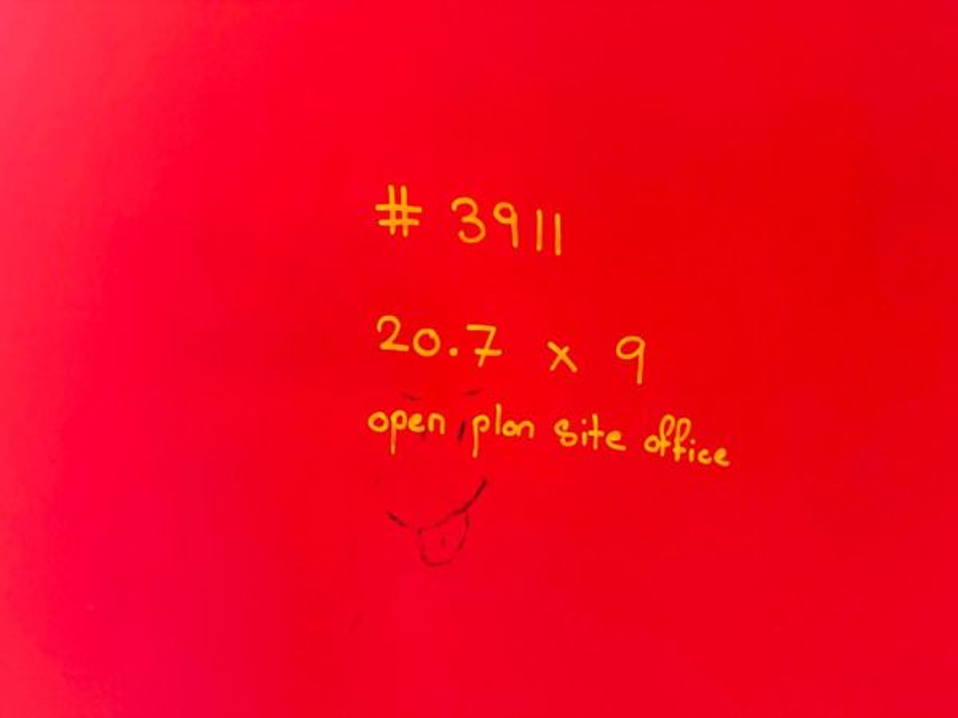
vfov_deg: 56.8
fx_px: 664
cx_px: 479
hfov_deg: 71.6
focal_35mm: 24
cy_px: 359
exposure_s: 1/73
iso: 200
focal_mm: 6.76
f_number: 1.78
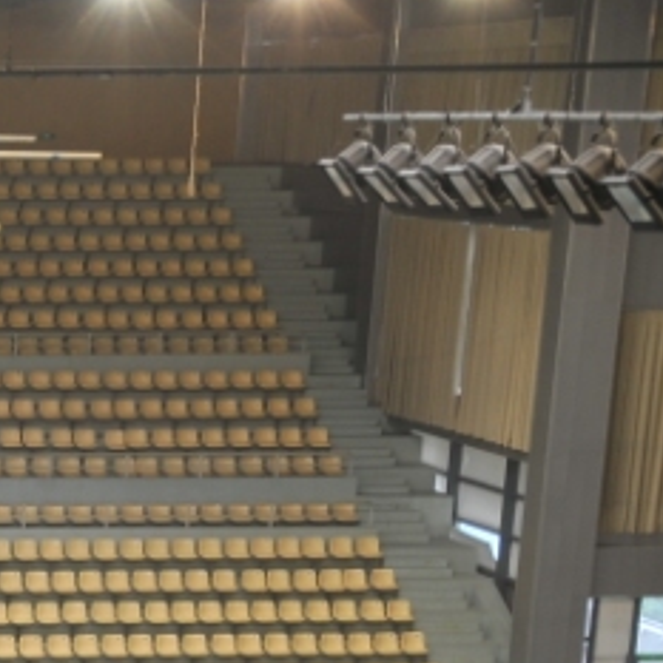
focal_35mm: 140
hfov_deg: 11.2
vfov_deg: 12.0
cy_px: 930
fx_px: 3031
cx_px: -709
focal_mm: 25
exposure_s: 1/4
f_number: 8
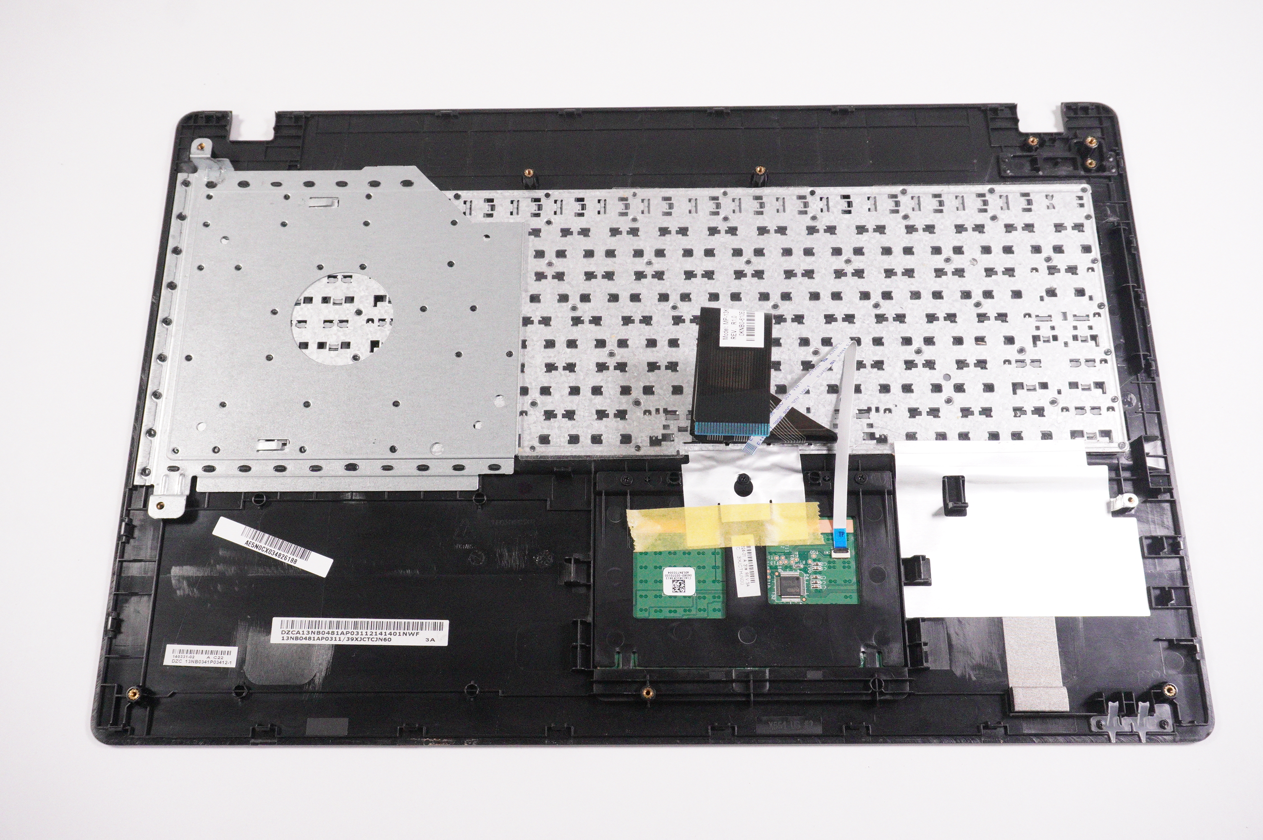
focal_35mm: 33
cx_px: 632
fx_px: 1157
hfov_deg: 57.3
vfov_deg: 39.9
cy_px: 420
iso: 6400
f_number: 6.3
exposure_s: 1/2000
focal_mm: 22
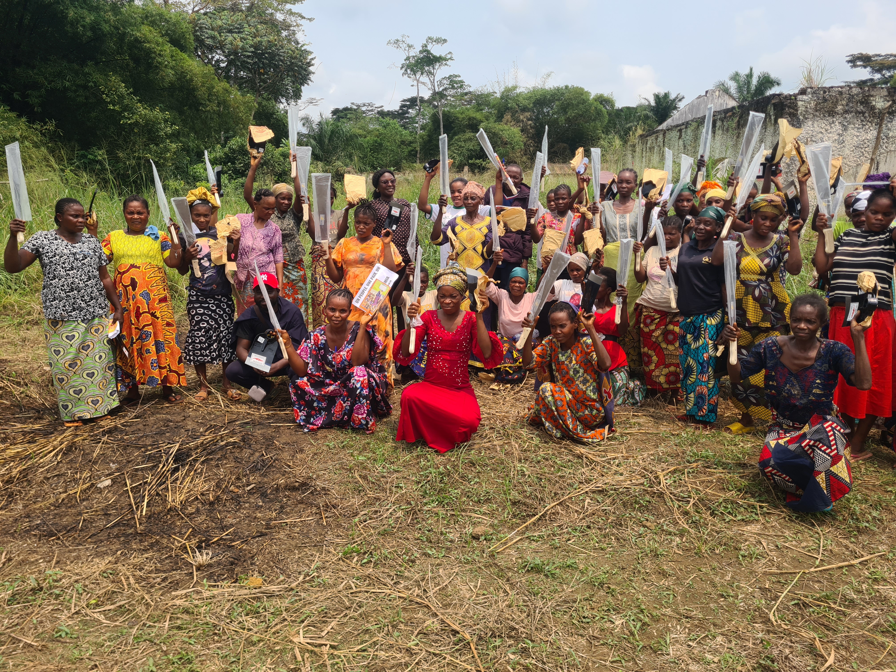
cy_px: 336
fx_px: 673
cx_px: 448
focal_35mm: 26
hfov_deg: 67.3
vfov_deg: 53.1
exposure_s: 1/1772
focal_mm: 5.4
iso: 50
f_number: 1.8
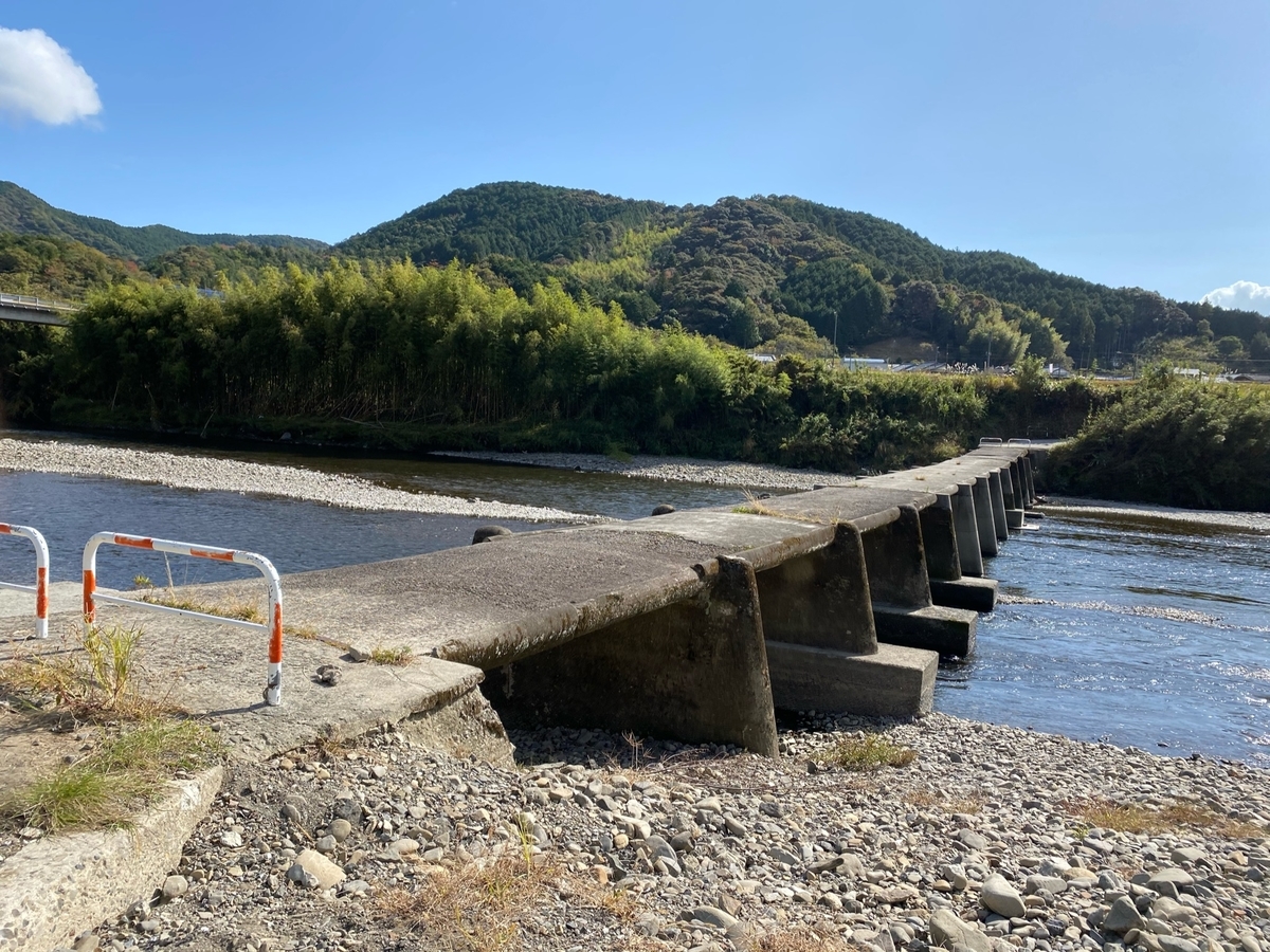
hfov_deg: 67.3
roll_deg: +2.7
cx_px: 635
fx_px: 954
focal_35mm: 26
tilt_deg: -5.9
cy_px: 476
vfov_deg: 53.1
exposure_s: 1/2463
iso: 32
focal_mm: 4.25
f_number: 1.8
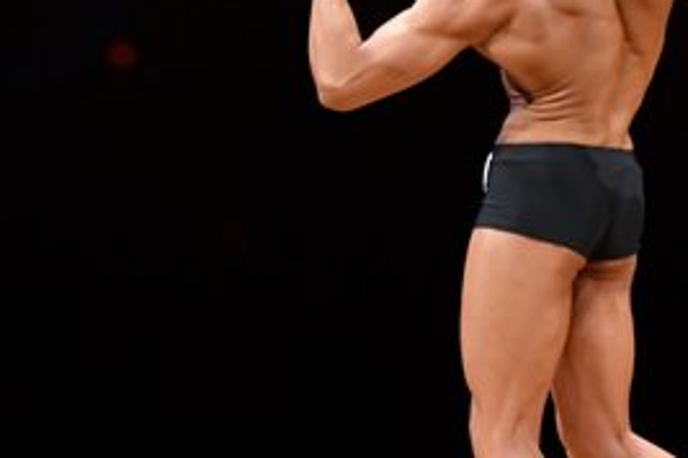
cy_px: 219
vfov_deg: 2.3
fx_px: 11198
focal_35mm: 586
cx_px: 540
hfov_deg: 3.5
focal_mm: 135
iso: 3200
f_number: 5.6
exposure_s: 1/400
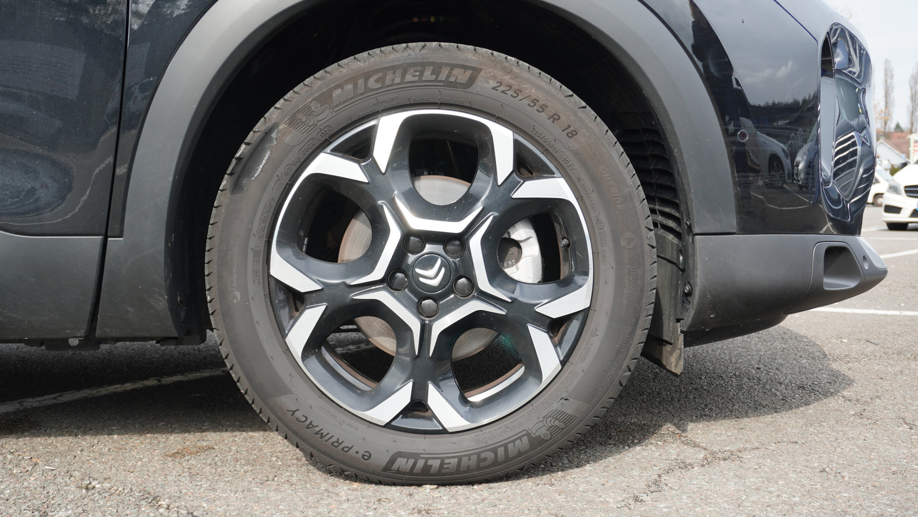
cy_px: 283
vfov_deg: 30.0
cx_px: 460
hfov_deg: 51.0
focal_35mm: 40
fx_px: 962
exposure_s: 1/60
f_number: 5.6
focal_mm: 25
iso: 100
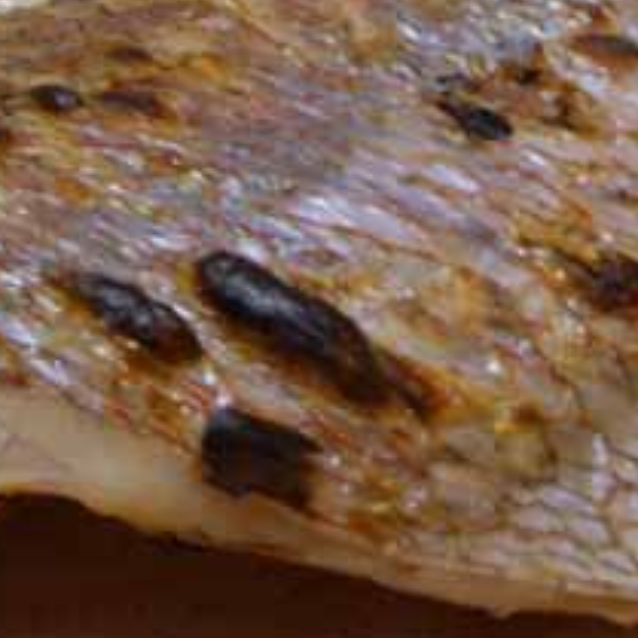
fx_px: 1752
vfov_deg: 20.0
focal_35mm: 84
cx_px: 285
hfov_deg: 20.6
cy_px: 8
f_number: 2.6
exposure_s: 1/15
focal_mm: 5.8
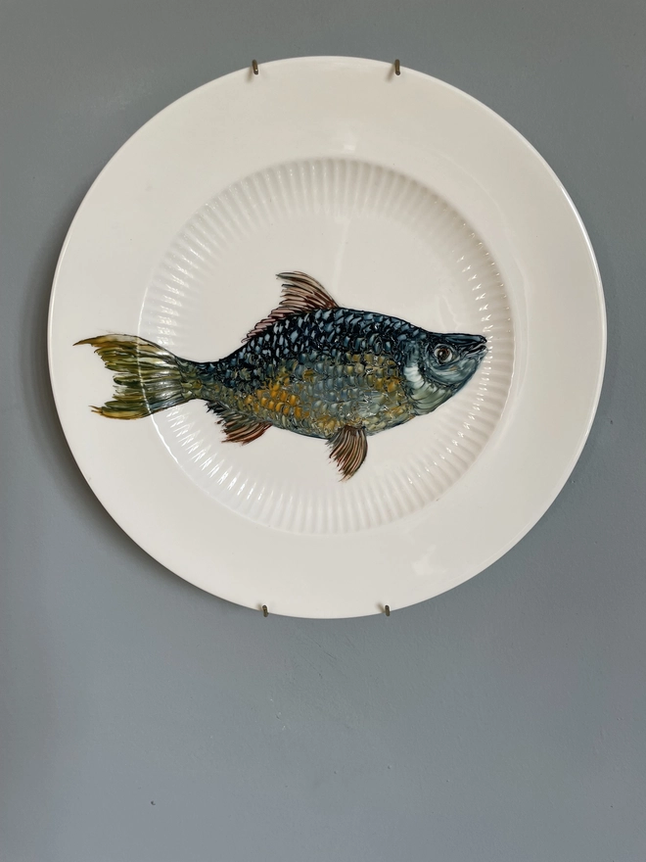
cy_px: 431
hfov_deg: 53.1
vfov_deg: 67.3
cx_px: 323
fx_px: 647
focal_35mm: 26
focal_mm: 4.2
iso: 50
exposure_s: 1/121
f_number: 1.6
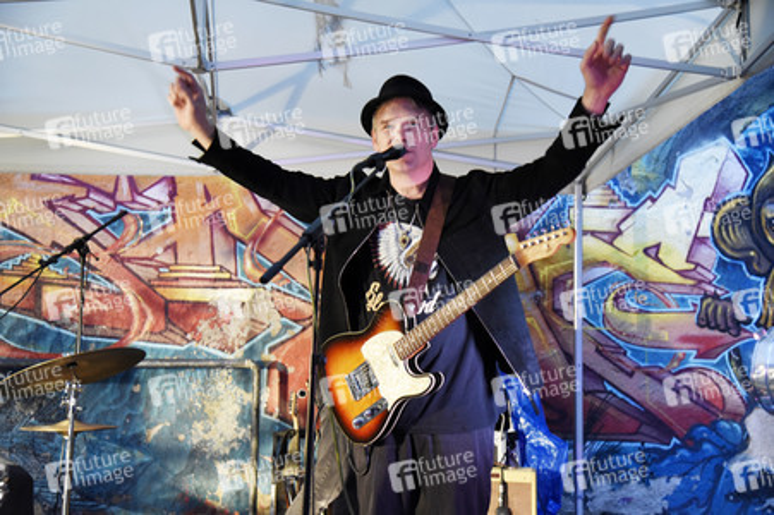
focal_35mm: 52
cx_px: 387
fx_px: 1117
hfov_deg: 38.2
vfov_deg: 26.0
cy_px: 258
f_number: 4
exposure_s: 1/50
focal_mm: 52
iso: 3200
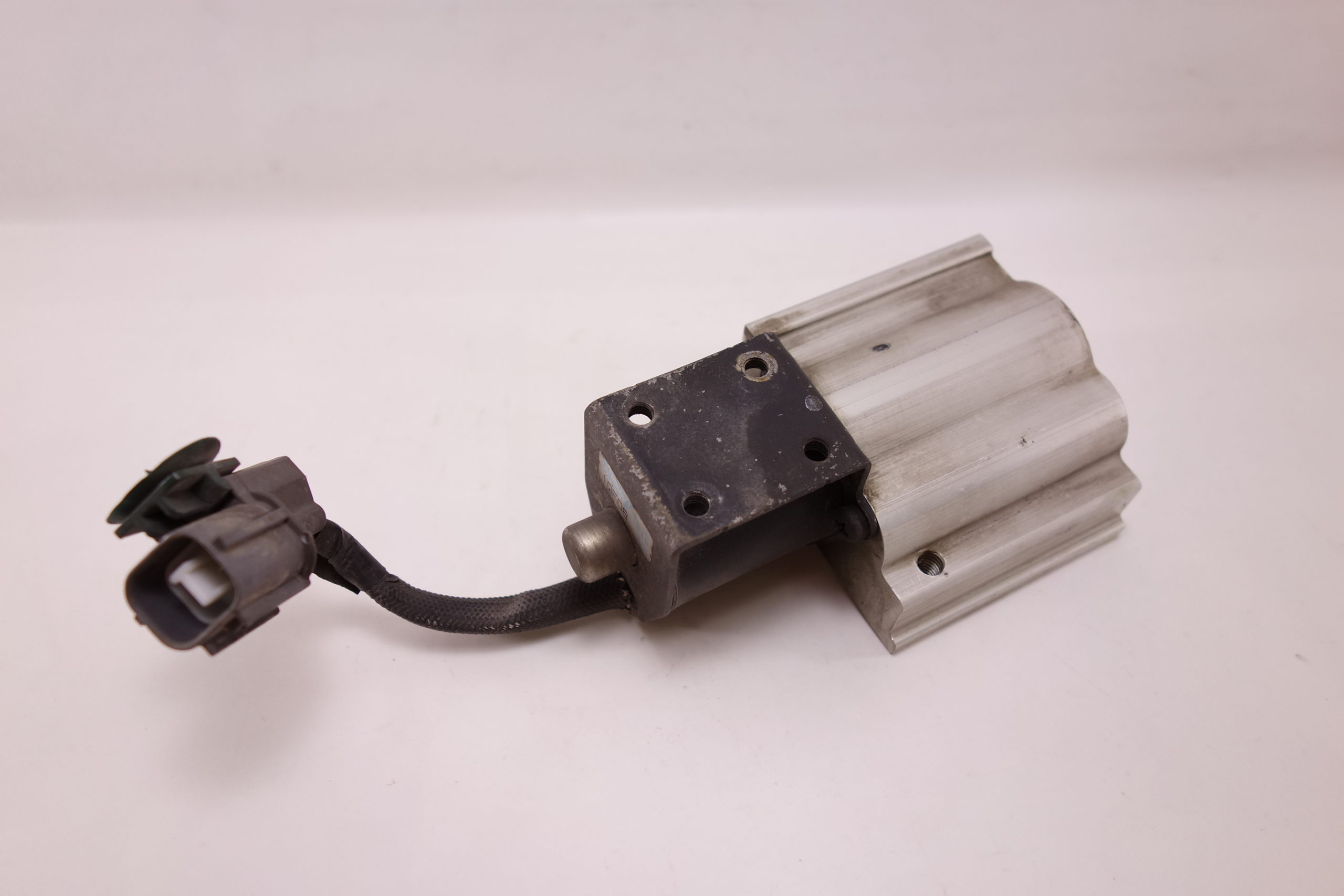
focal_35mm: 28
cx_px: 672
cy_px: 448
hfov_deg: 65.5
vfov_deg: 46.4
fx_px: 1045
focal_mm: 10.4
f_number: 2.5
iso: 125
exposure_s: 1/100
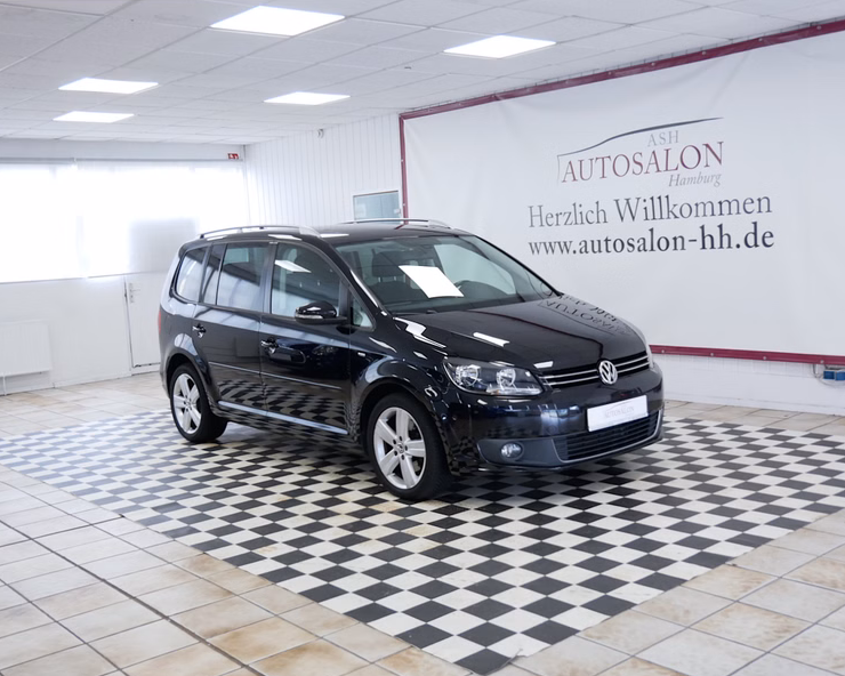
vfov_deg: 39.2
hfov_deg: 47.9
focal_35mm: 38
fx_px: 950
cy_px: 339
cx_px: 433
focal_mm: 18
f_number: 3.9
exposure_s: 1/60
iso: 500
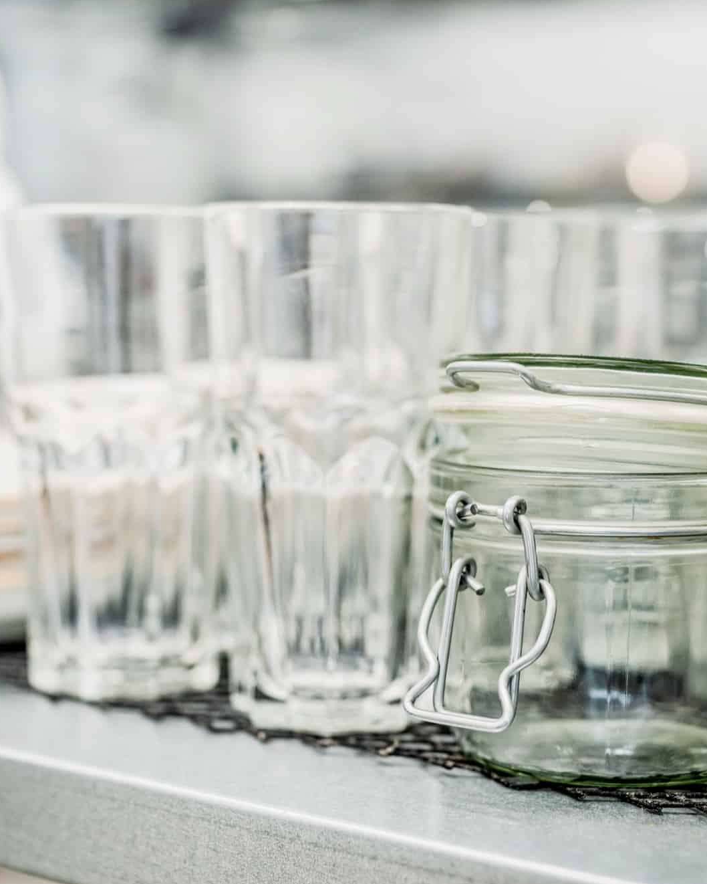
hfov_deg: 21.5
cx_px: 418
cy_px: 441
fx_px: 1857
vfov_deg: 26.8
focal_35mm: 71
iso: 400
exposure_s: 1/160
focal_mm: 50
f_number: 1.6
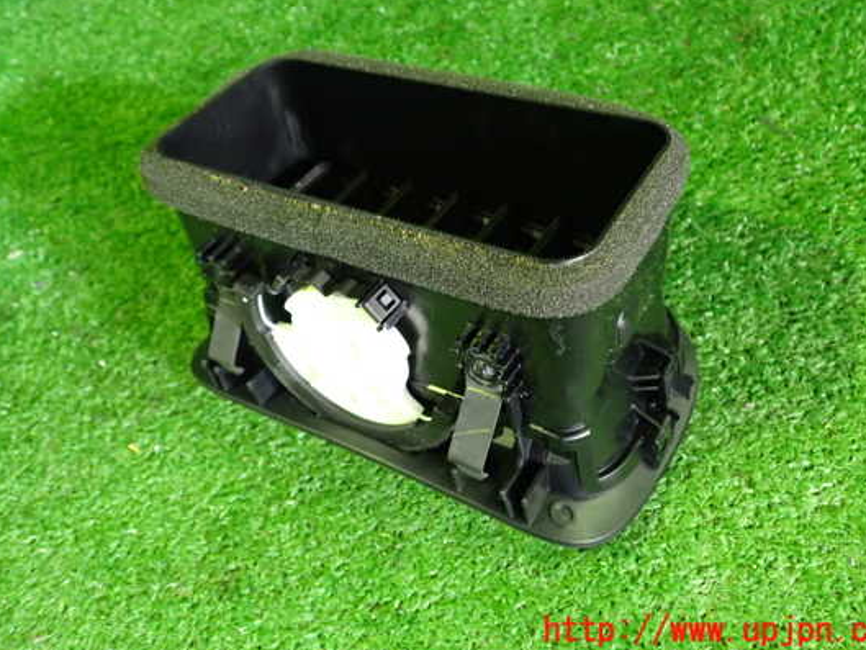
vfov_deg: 41.7
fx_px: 851
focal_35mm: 34
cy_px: 283
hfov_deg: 53.9
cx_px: 422
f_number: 2.3
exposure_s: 1/25
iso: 800
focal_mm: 5.4
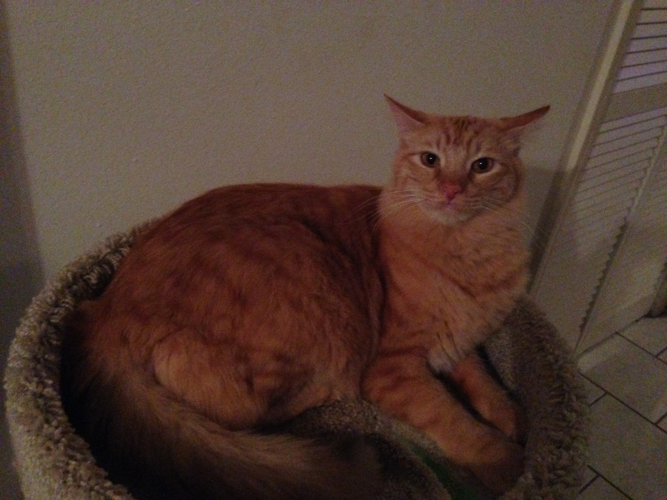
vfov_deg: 42.9
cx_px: 334
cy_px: 250
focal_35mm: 33
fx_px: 636
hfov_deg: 55.4
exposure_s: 1/15
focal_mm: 4.12
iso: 800
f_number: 2.4
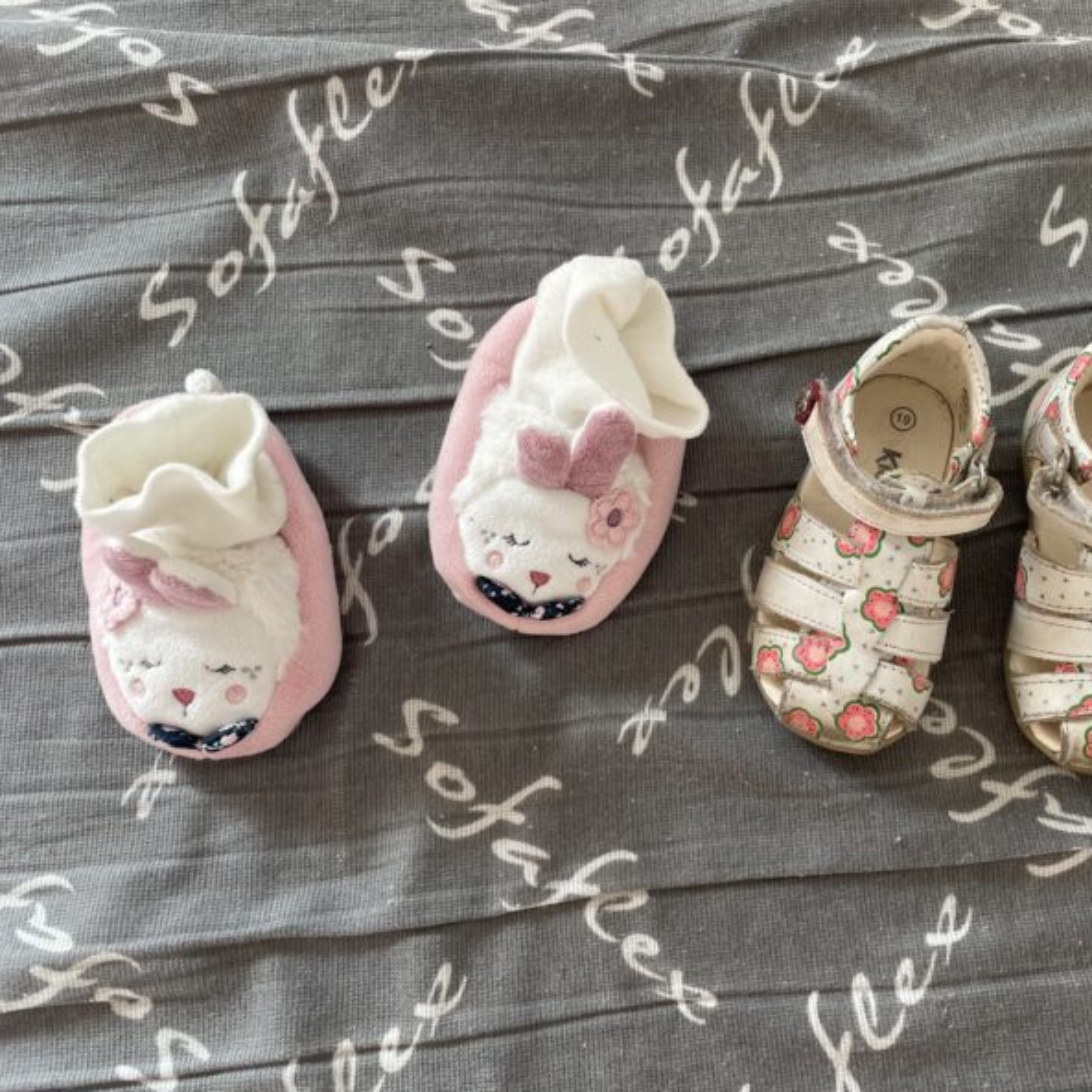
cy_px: 551
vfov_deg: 52.5
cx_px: 716
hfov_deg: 51.7
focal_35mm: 31
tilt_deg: -76.1
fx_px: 1106
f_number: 1.6
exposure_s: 1/121
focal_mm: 4.2
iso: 32
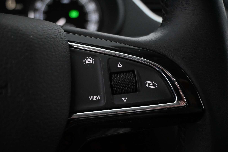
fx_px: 204
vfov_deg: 40.8
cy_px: 76
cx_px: 114
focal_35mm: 32
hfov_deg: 58.3
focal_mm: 21.5
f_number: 4
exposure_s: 1/60
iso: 6400
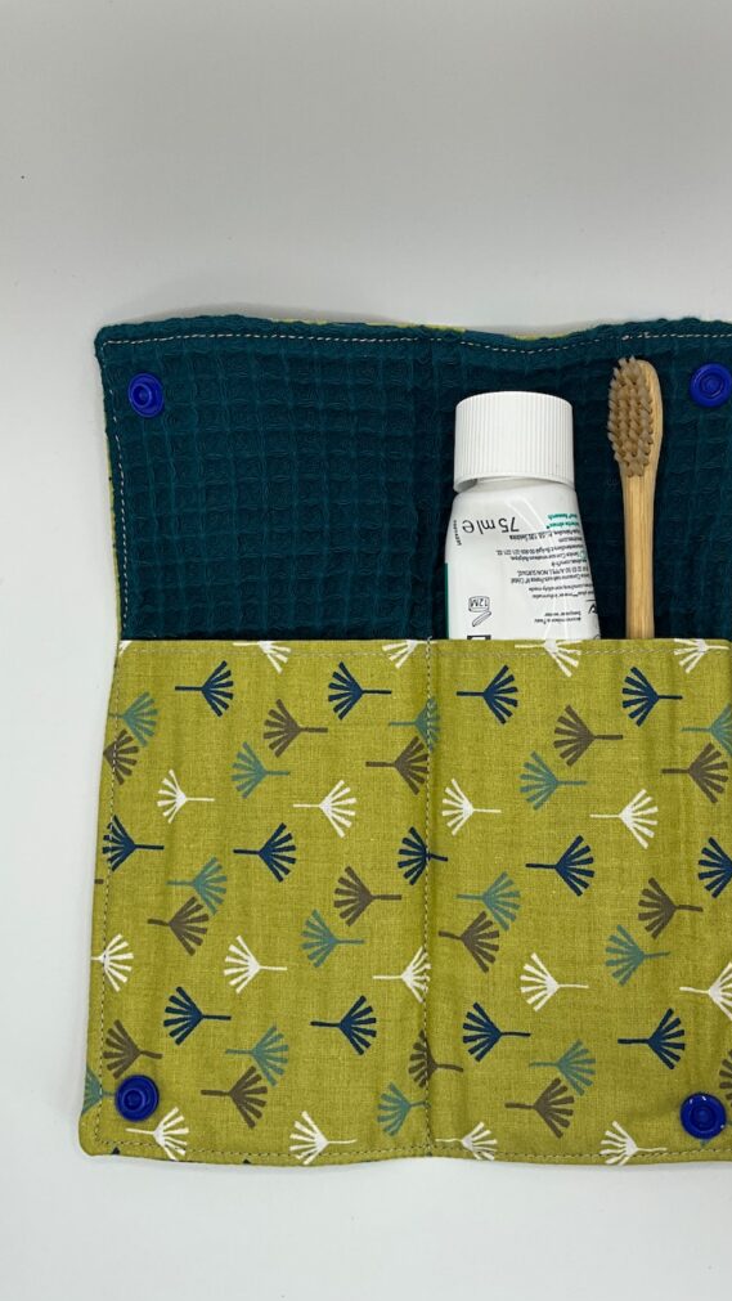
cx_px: 473
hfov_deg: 36.4
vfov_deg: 61.0
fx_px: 1104
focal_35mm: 32
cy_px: 658
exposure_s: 1/231
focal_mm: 3
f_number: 1.8
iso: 20
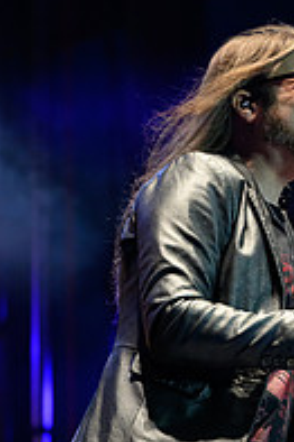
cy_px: 319
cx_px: 314
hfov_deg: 8.5
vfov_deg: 12.8
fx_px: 1963
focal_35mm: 160
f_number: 2.8
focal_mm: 70
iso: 8000
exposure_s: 1/2500
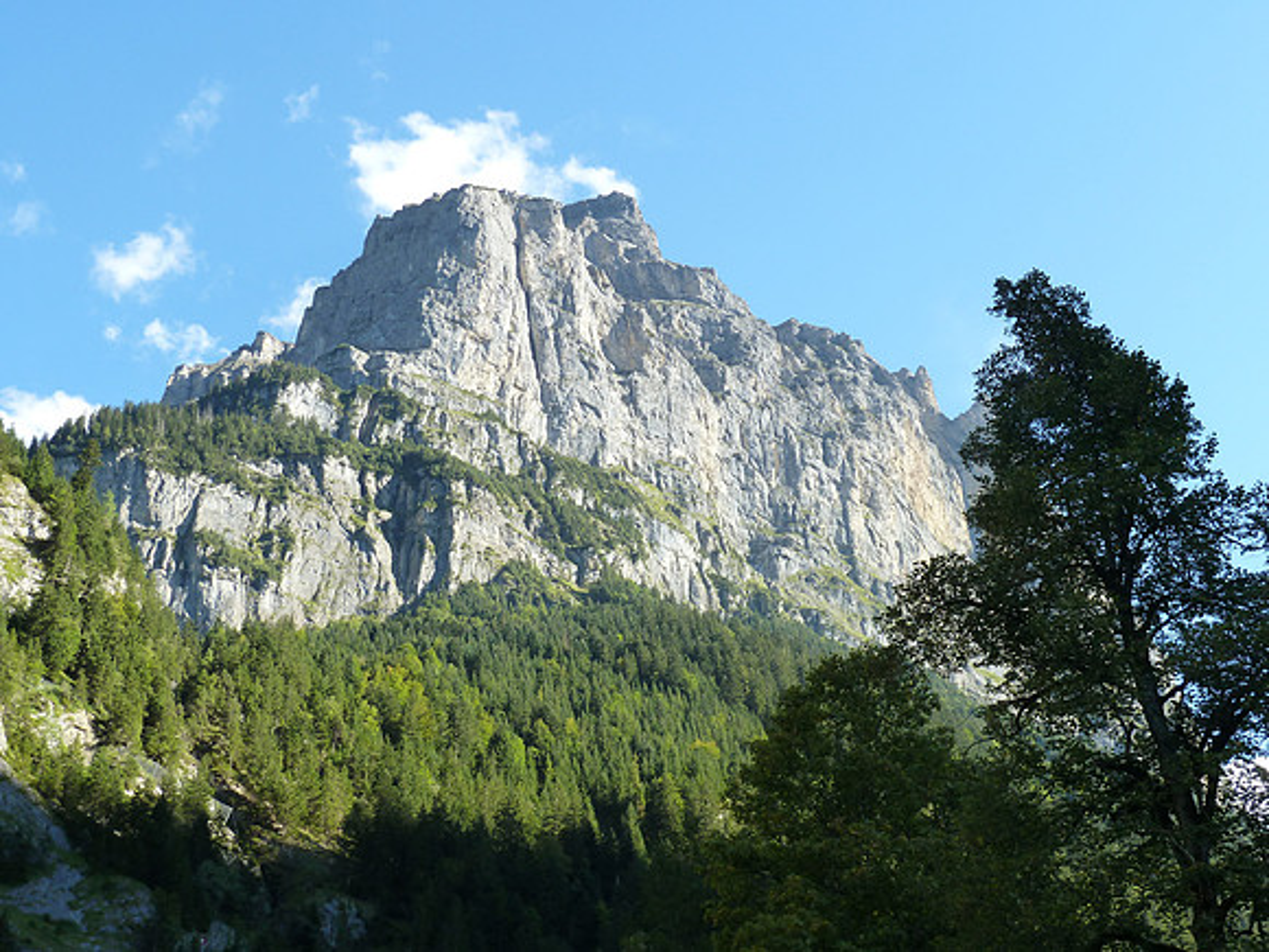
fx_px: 1613
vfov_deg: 32.9
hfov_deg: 42.9
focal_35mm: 44
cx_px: 634
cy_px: 476
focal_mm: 7.3
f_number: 4
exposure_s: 1/160
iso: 125
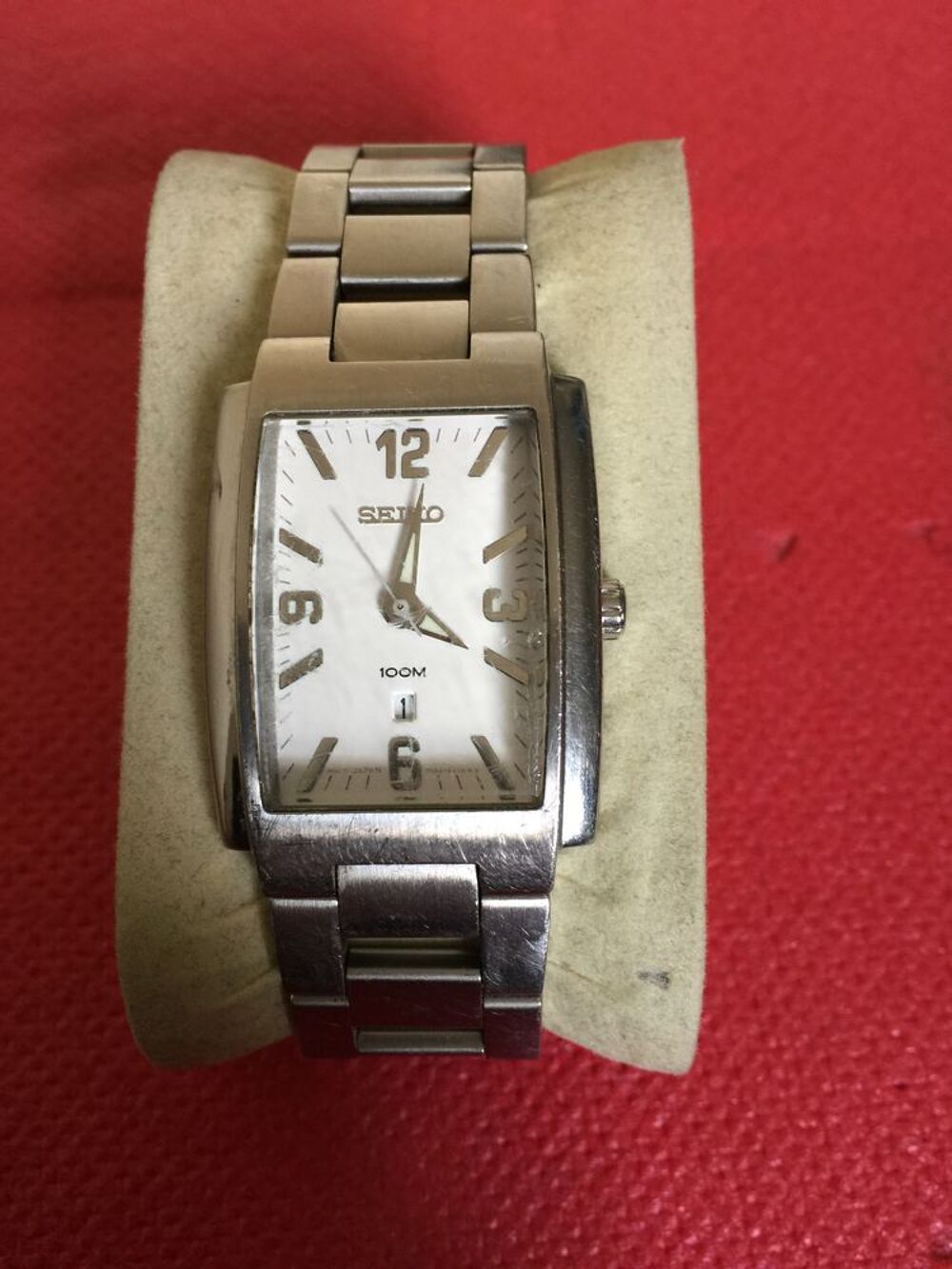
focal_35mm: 29
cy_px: 634
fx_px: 1063
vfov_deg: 61.7
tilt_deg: -64.8
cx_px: 476
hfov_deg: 48.2
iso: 50
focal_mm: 4.15
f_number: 2.2
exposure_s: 1/17
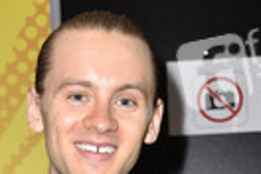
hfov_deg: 17.8
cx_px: 99
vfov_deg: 10.8
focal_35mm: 115
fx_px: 834
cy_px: 360
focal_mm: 38
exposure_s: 1/160
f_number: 4.5
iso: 400
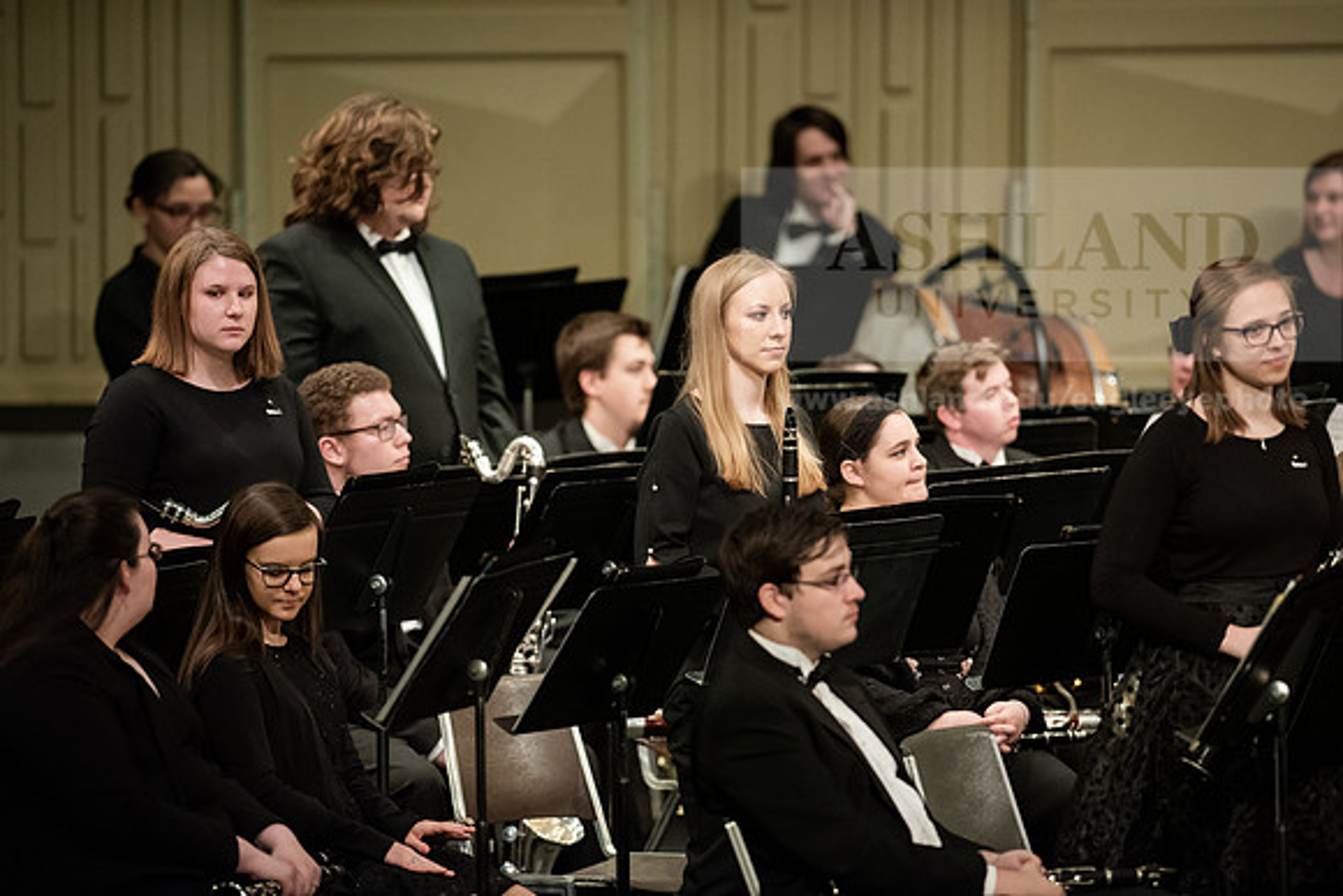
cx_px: 672
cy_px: 448
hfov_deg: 6.9
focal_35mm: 300
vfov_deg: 4.6
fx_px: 11194
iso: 4000
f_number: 3.2
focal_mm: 300
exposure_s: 1/250
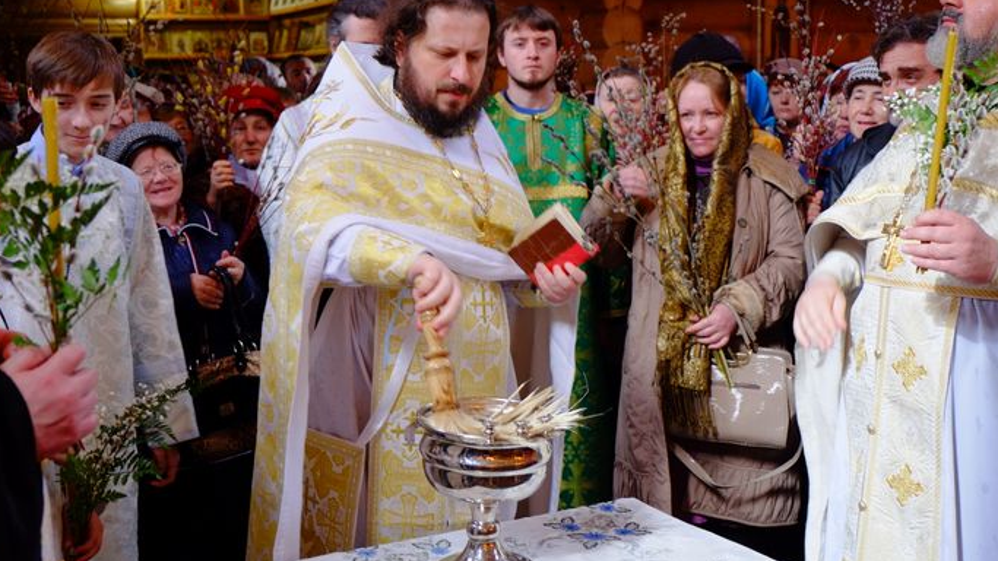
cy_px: 229
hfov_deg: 45.5
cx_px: 492
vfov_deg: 26.5
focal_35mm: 45
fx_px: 1191
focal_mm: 27.7
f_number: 3.2
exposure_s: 1/105
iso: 800
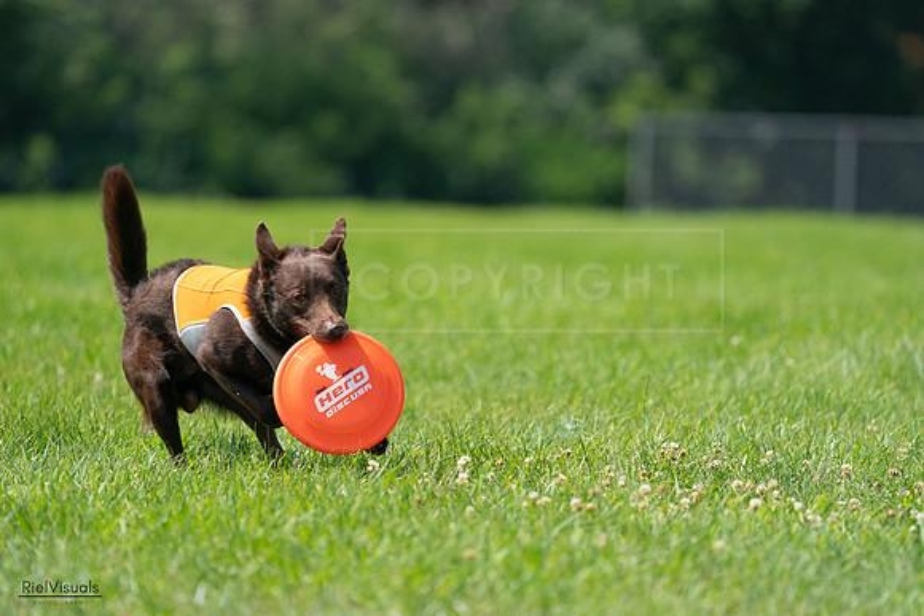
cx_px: 462
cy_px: 308
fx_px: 10038
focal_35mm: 391
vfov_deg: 3.5
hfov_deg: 5.3
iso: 1250
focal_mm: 391
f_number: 6.3
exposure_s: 1/4000
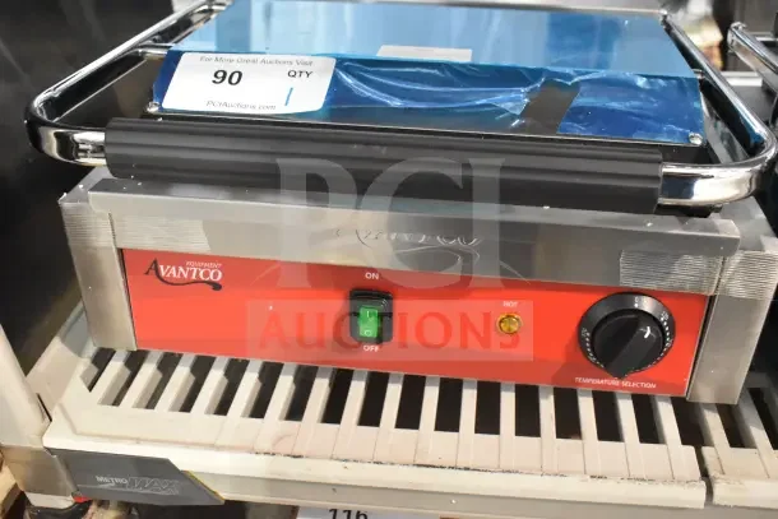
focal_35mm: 36
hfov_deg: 53.1
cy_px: 260
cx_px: 389
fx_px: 778
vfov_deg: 36.9
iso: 6400
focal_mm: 24
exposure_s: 1/80
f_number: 4.5
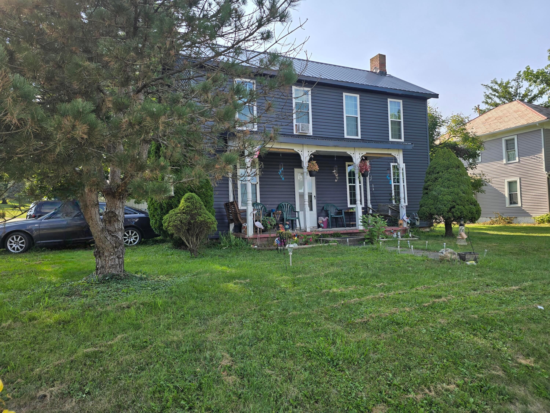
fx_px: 365
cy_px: 206
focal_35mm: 23
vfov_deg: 58.9
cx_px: 275
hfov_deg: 73.9
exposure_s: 1/556
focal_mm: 6.3
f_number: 1.7
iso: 12
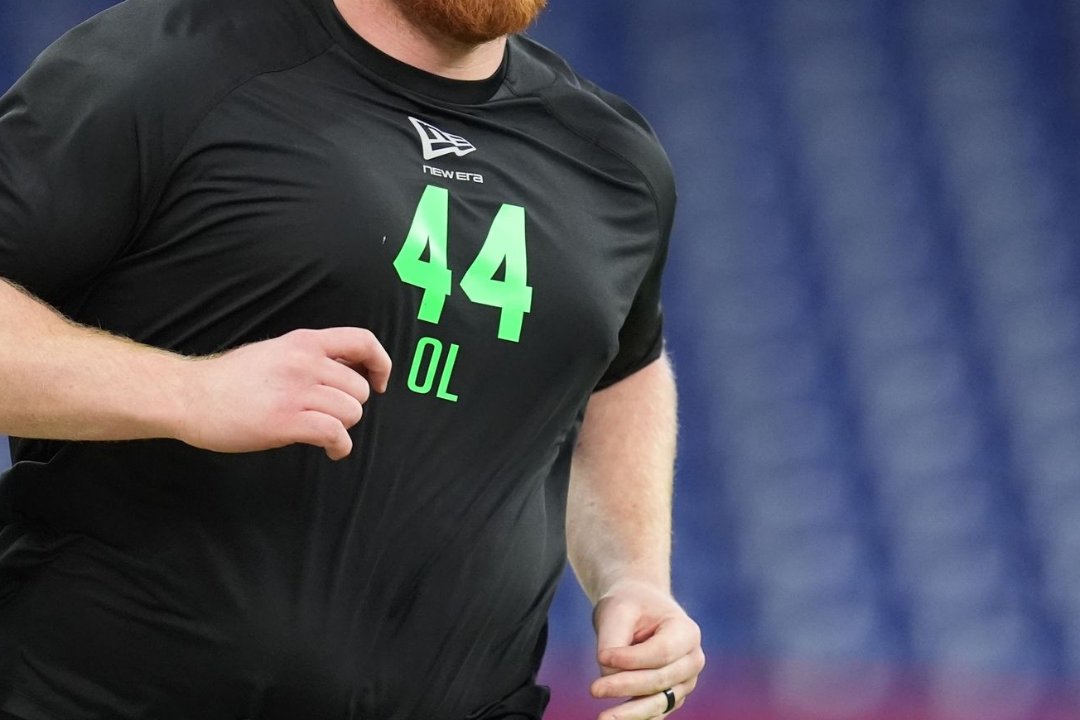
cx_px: 460
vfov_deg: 2.2
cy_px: 213
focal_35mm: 628
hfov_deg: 3.3
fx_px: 18843
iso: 3200
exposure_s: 1/2000
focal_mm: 400
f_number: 2.8
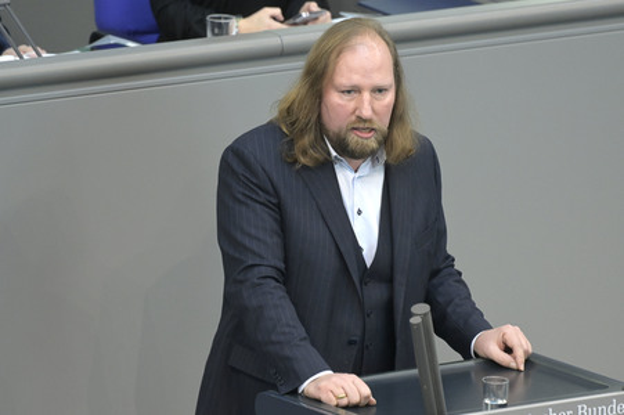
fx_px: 7101
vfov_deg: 3.3
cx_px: 312
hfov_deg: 5.0
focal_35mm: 410
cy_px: 208
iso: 10000
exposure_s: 1/320
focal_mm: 410
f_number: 5.6
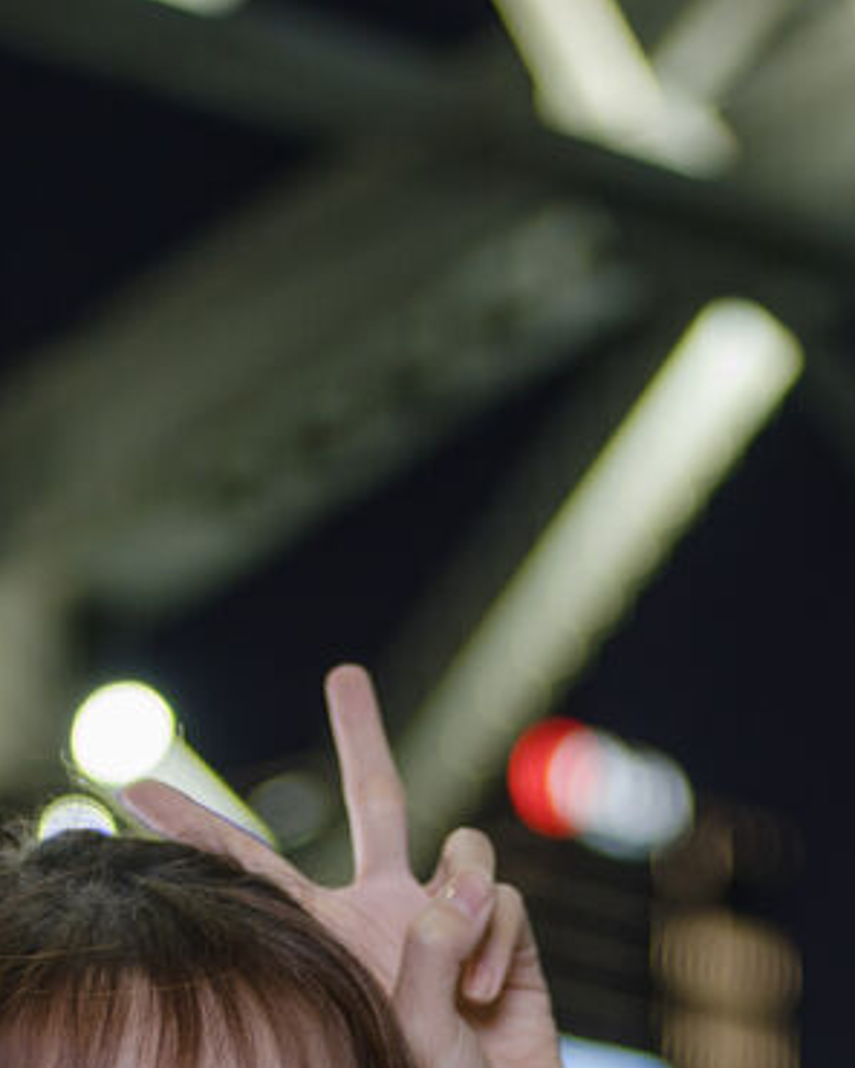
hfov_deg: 9.6
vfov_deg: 11.3
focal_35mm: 160
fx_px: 5061
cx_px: 598
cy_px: 1810
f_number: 1.4
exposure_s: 1/160
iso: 200
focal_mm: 35
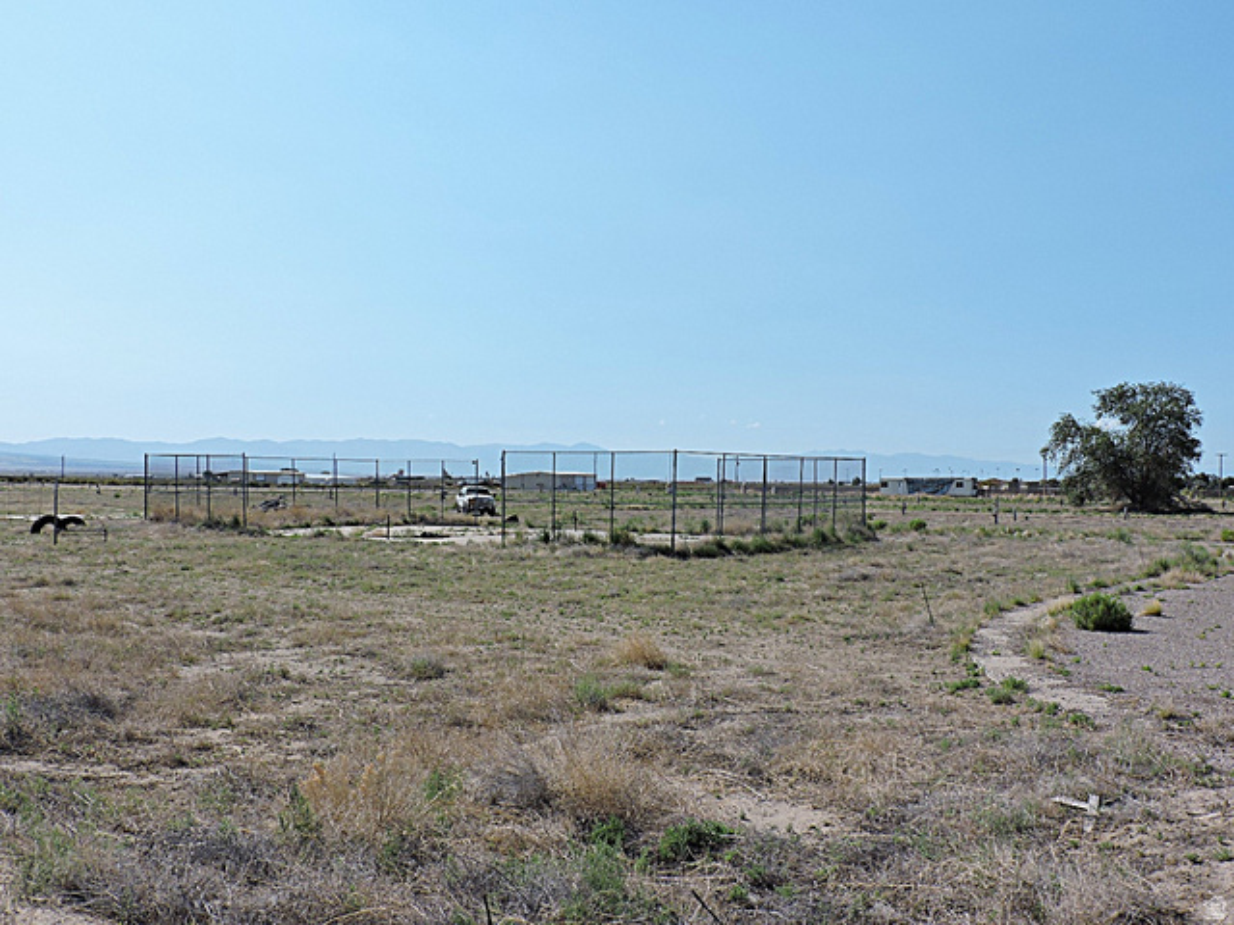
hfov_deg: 52.6
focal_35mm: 35
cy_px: 462
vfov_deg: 40.7
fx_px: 1248
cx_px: 617
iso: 100
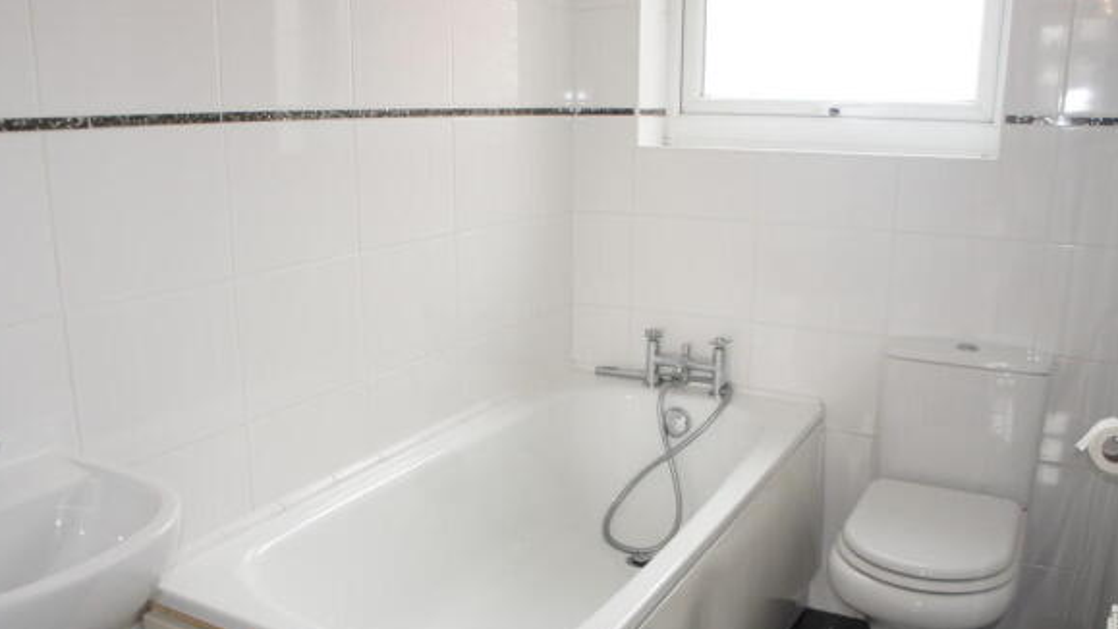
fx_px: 949
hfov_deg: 60.9
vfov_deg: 36.5
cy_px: 384
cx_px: 517
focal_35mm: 32
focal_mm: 18
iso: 250
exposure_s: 1/60
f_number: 3.5
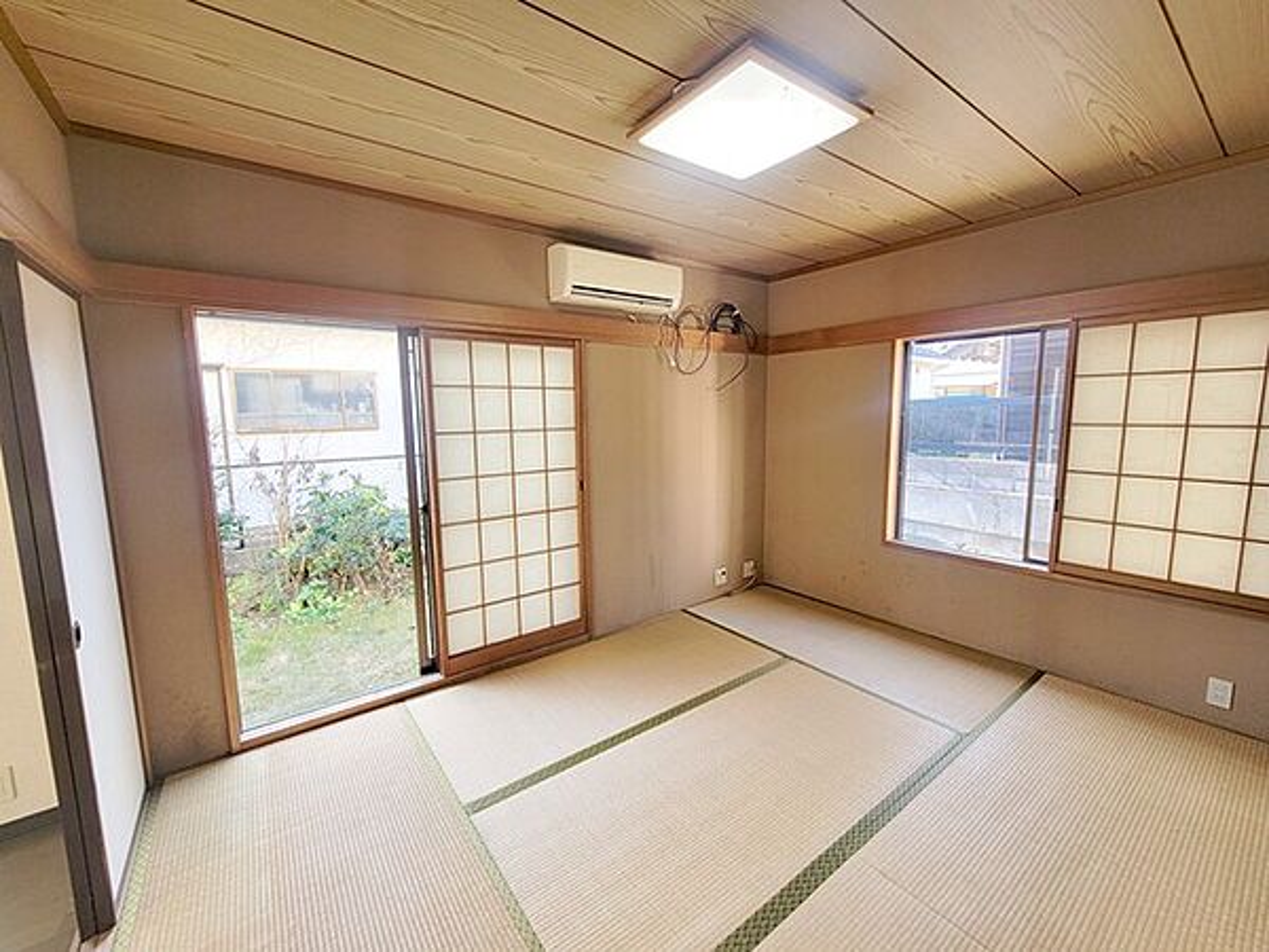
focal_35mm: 13
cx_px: 634
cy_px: 476
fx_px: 477
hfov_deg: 106.2
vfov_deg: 89.9
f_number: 2.2
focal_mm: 2.2
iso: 80
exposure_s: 1/100
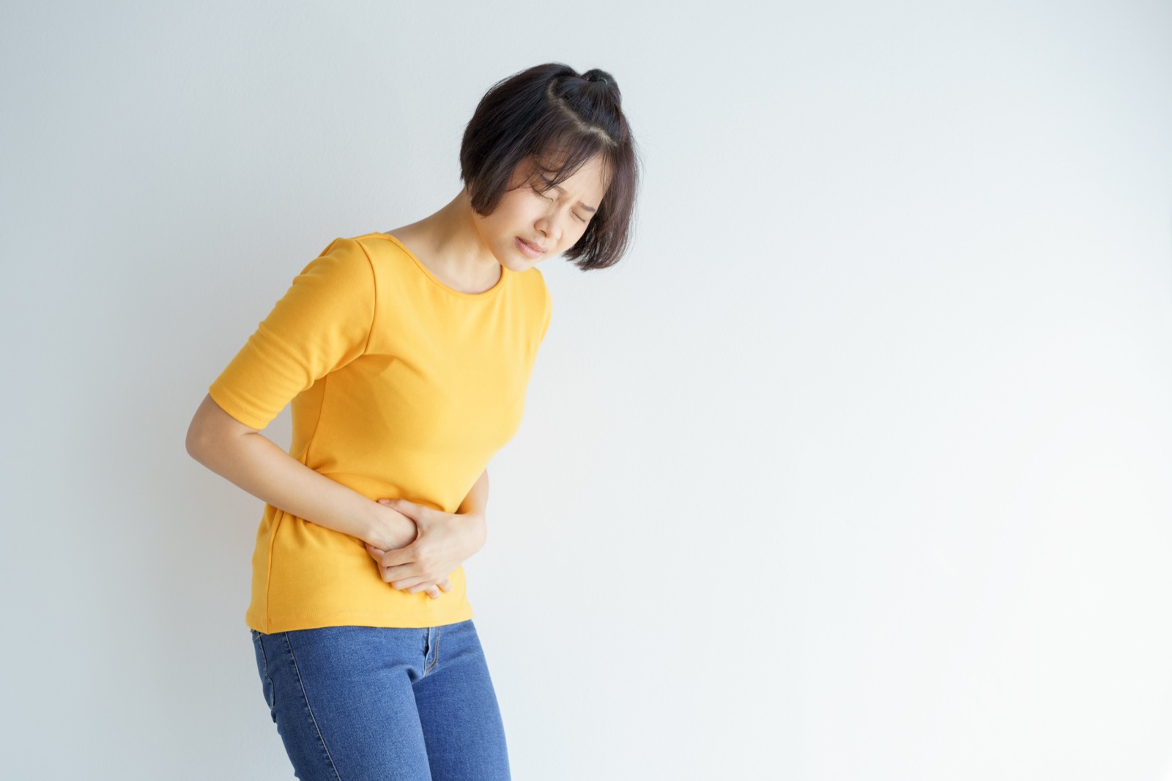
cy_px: 390
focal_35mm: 55
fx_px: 1790
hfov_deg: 36.3
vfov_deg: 24.6
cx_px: 586
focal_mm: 55
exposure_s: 1/125
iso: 640
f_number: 4
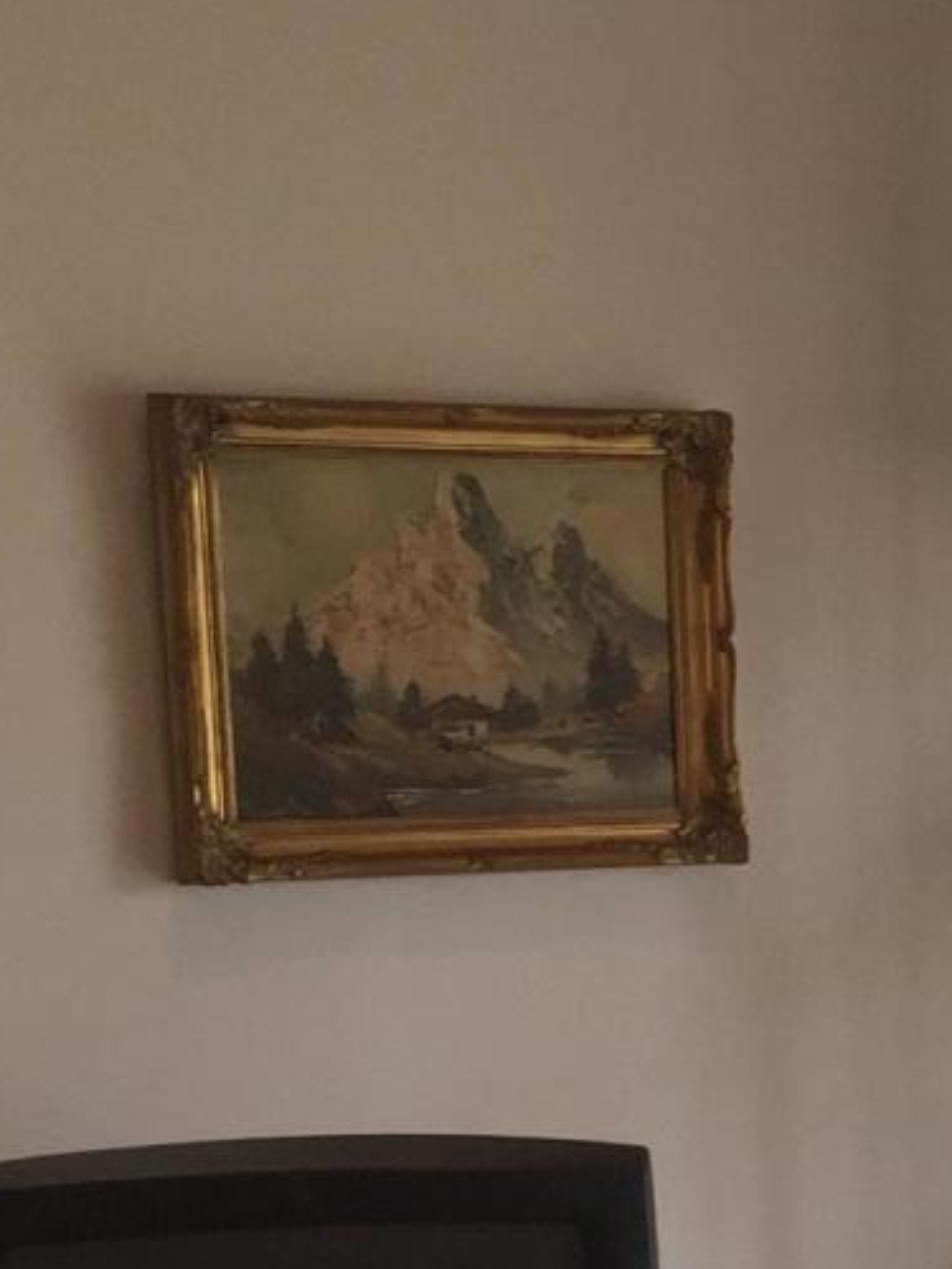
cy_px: 1424
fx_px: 4254
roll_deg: +1.2
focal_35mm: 116
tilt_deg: -10.3
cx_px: 1665
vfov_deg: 16.4
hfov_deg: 11.9
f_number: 2.2
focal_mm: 4.15
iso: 32
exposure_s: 1/60
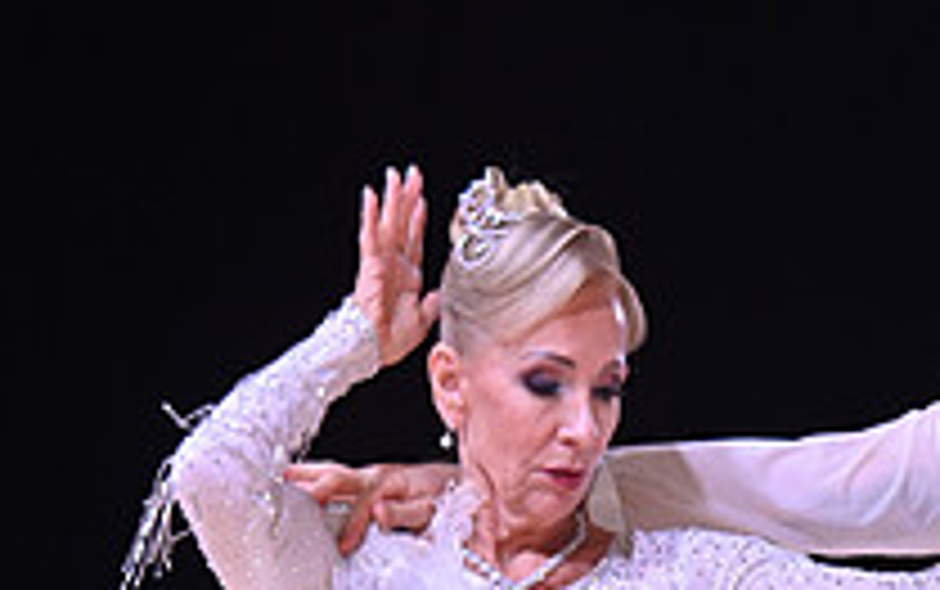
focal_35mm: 260
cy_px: 1049
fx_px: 6666
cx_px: 758
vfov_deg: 5.0
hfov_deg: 8.1
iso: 800
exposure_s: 1/320
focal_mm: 92
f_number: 9
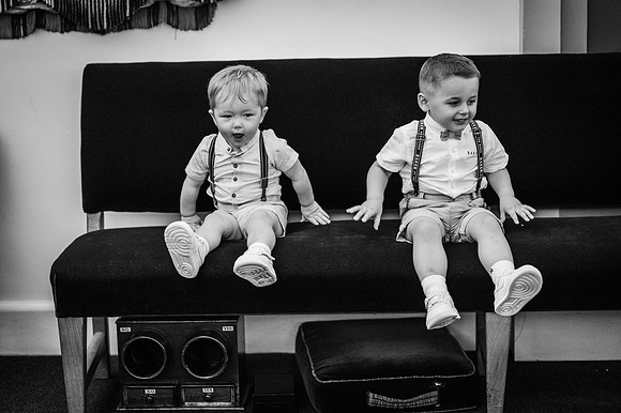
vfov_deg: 16.1
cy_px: 206
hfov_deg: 23.9
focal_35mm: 85
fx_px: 1465
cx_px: 310
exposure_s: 1/200
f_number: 1.8
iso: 1800
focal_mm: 85
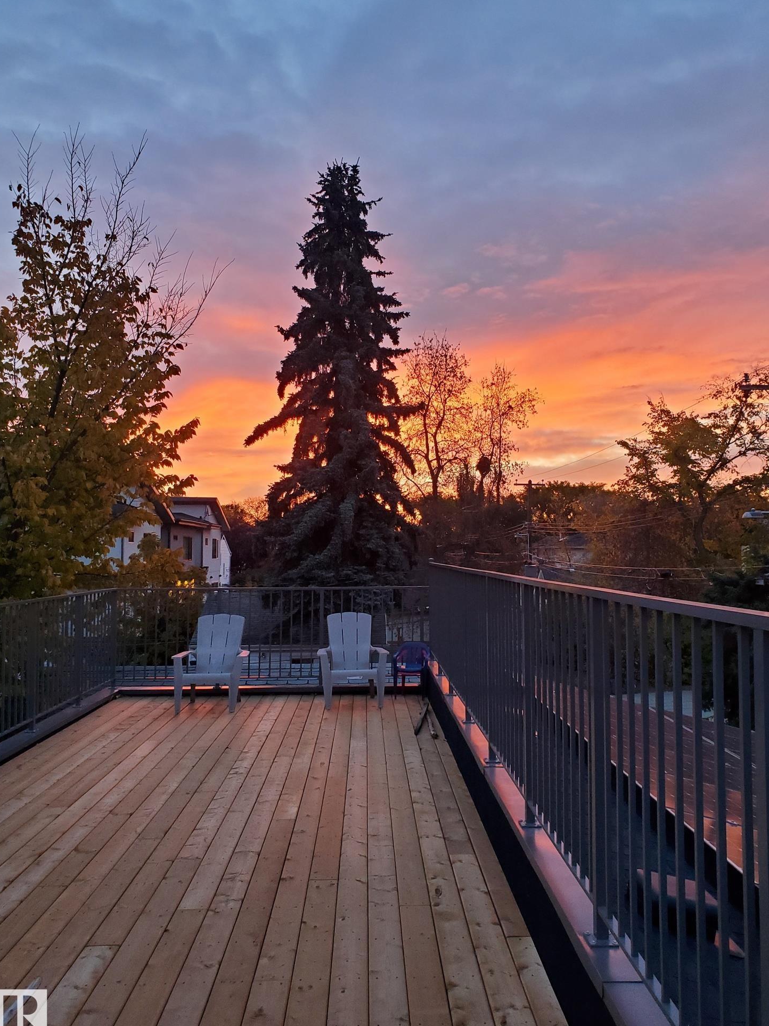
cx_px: 393
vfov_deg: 65.3
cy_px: 529
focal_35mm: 27
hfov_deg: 51.3
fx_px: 800
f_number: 2.4
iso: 320
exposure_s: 1/35
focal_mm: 4.3
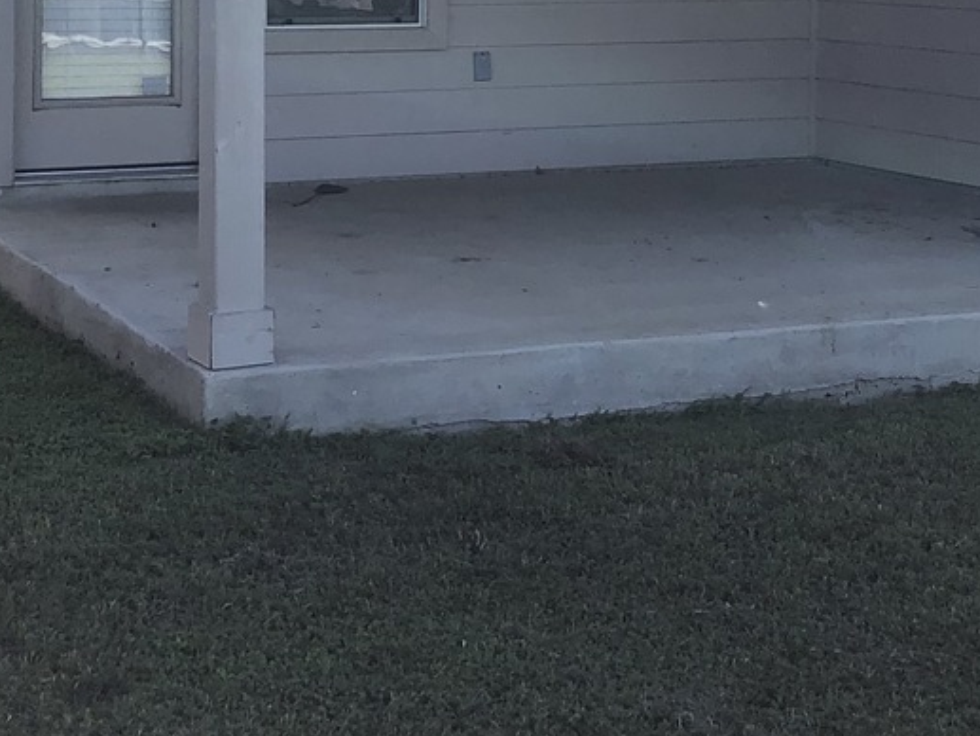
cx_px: 370
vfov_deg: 18.4
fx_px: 2209
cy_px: -19
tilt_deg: -0.5
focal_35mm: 78
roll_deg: -0.1
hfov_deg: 24.9
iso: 20
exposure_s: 1/1185
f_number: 1.8
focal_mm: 4
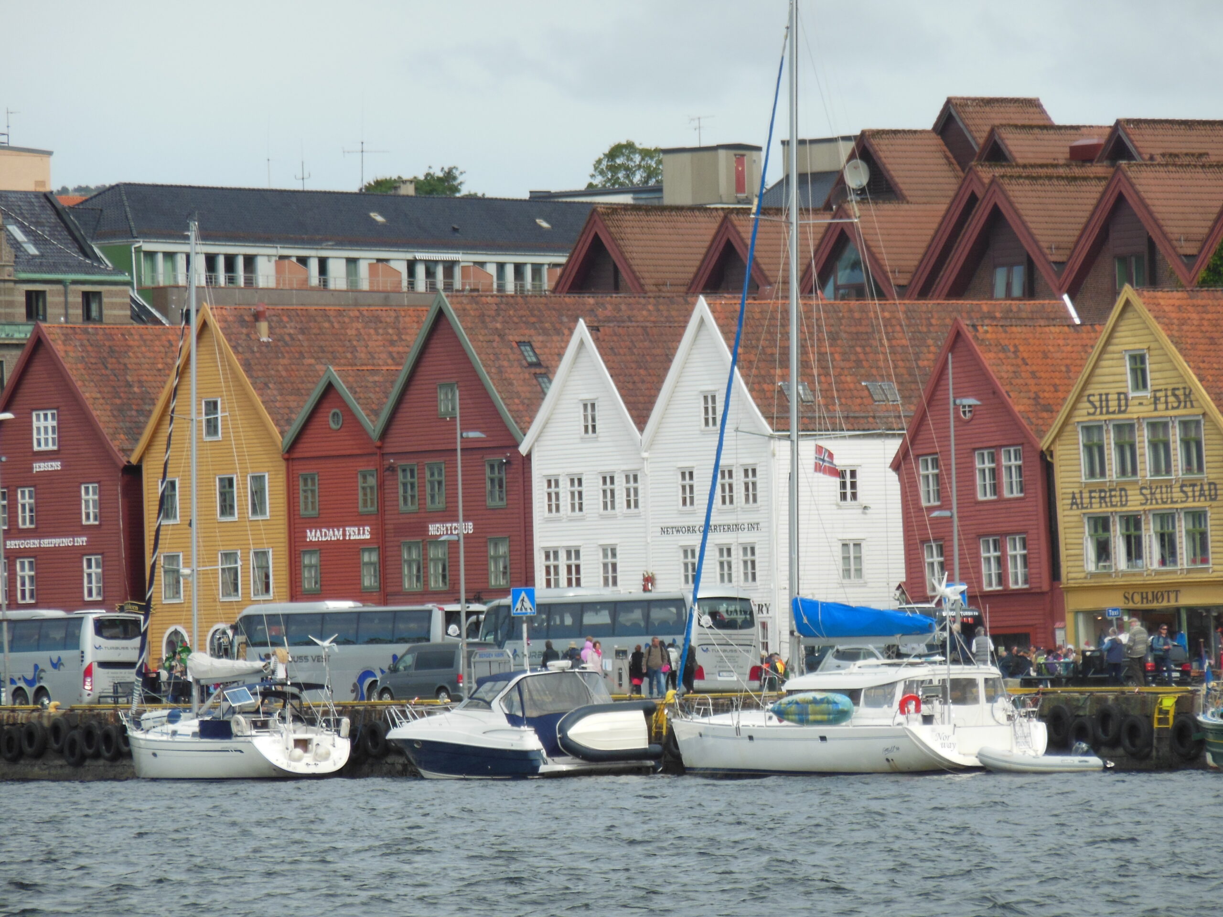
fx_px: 8833
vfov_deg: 5.9
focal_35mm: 250
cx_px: 612
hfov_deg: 7.9
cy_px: 458
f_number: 5.8
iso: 125
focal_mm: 45
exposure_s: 1/400
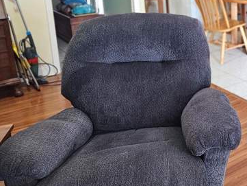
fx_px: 364
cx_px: 262
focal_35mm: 51
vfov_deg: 27.6
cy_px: 21
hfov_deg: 33.4
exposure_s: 1/60
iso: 640
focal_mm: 6.3
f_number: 1.7
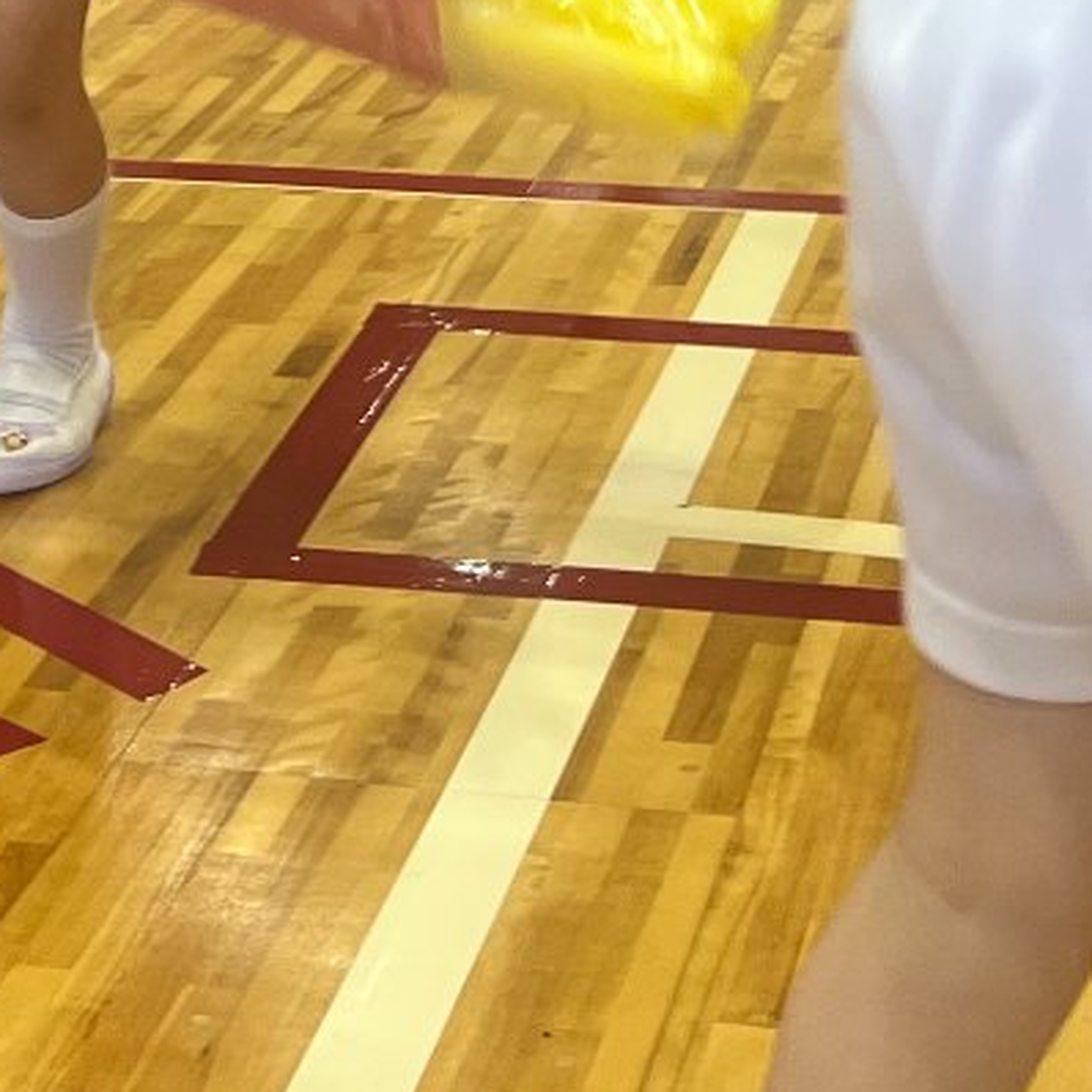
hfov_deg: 15.5
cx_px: 93
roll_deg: +2.8
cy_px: -477
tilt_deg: -3.8
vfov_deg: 14.7
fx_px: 3962
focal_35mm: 111
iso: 80
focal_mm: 5.7
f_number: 1.5
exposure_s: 1/100
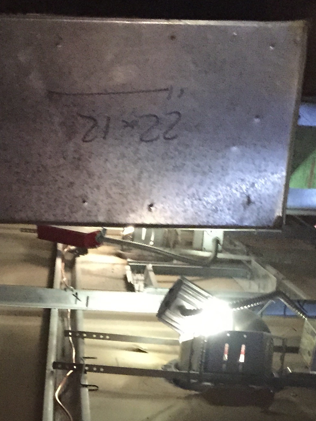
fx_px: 876
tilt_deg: -21.4
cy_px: 457
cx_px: 42
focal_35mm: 72
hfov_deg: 20.1
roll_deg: -3.0
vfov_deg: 25.2
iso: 400
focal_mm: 4.15
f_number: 2.2
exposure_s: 1/15
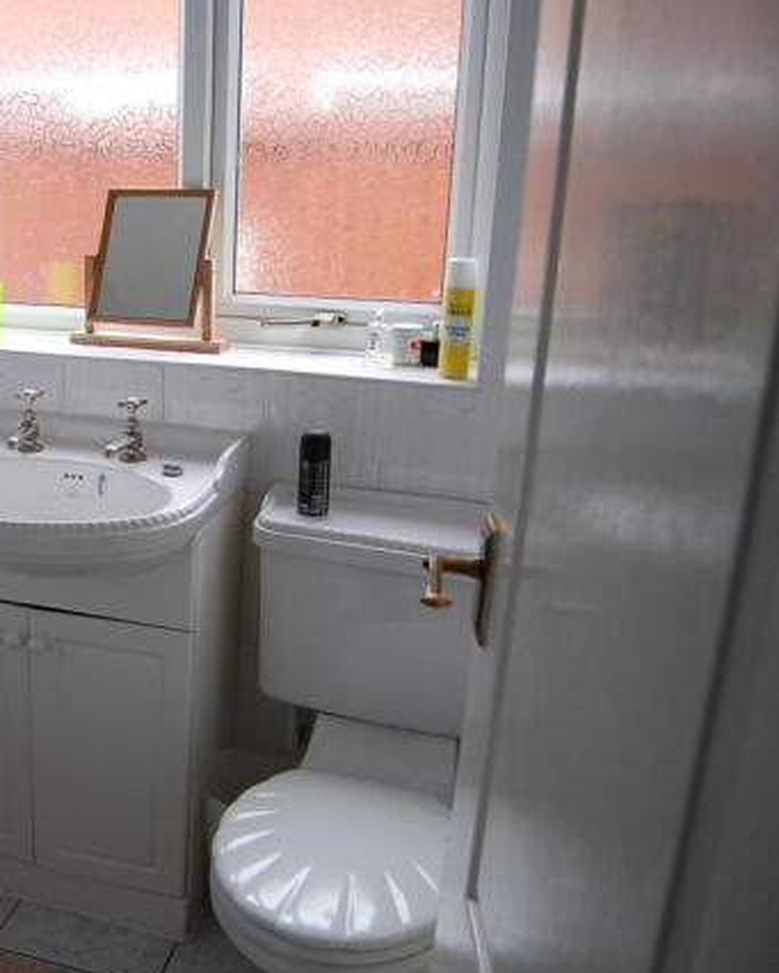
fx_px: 1124
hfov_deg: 35.3
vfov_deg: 46.8
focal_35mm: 39
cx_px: 37
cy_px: 496
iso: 400
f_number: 4
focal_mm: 18
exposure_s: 1/60
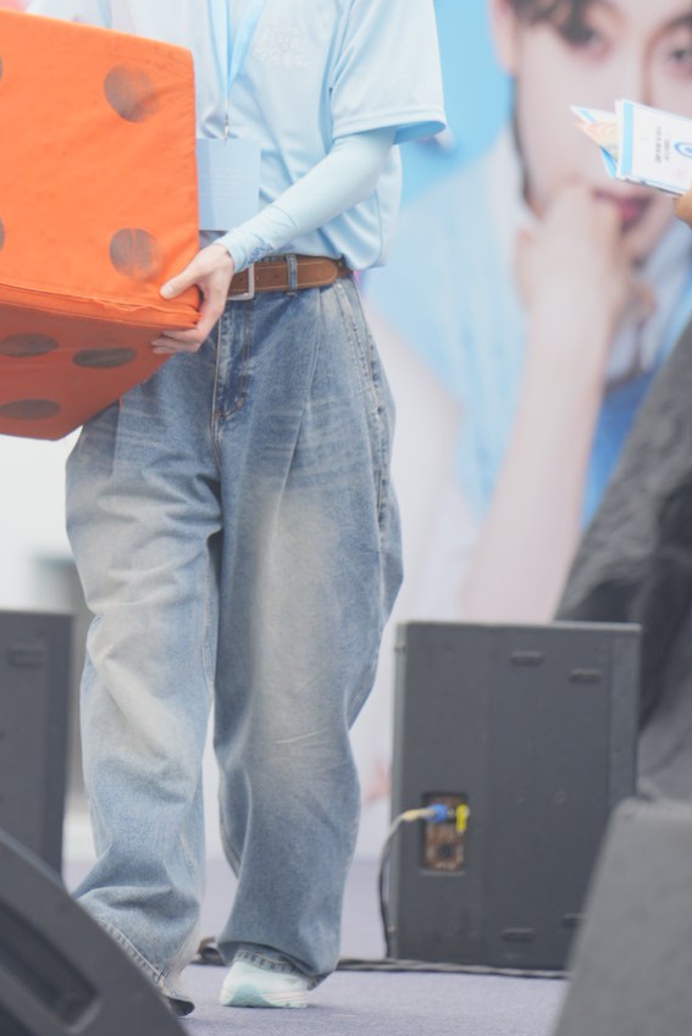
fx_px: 9157
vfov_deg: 6.5
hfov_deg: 4.3
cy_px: 138
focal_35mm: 318
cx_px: 72
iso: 125
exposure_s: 1/200
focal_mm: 167
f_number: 2.8
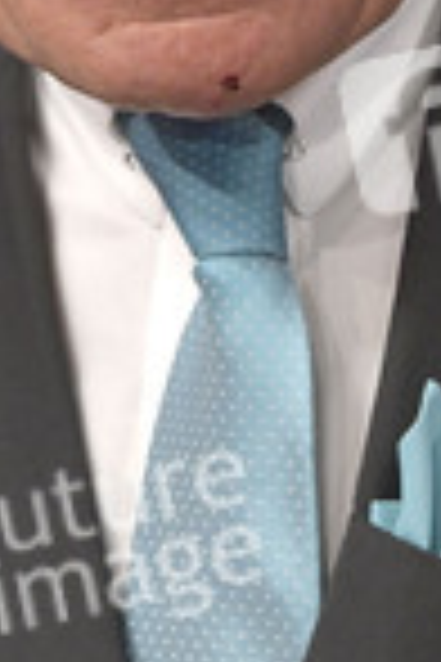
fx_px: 2095
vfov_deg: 17.2
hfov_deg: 12.0
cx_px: 162
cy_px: -117
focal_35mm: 114
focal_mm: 42
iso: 2500
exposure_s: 1/250
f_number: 6.3
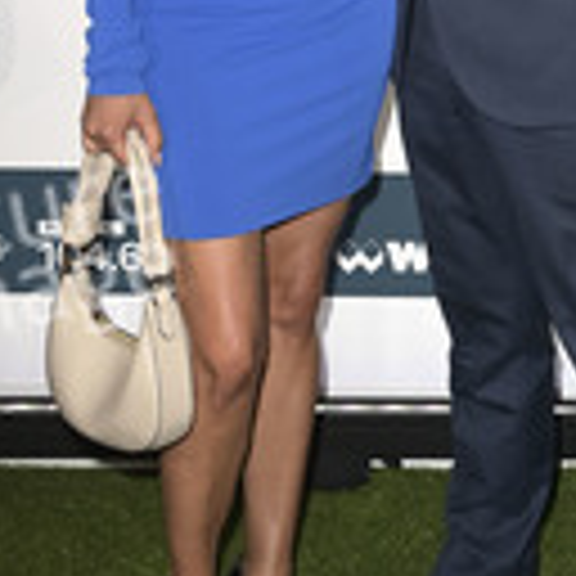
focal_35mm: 119
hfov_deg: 14.6
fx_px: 2240
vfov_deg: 14.5
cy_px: 50
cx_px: 436
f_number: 6.3
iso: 640
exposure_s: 1/250
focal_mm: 45
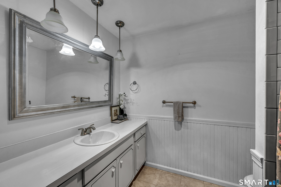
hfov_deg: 104.3
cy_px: 94
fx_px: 109
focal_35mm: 14
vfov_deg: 81.1
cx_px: 140
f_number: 7.1
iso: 320
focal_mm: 14
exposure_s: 1/40
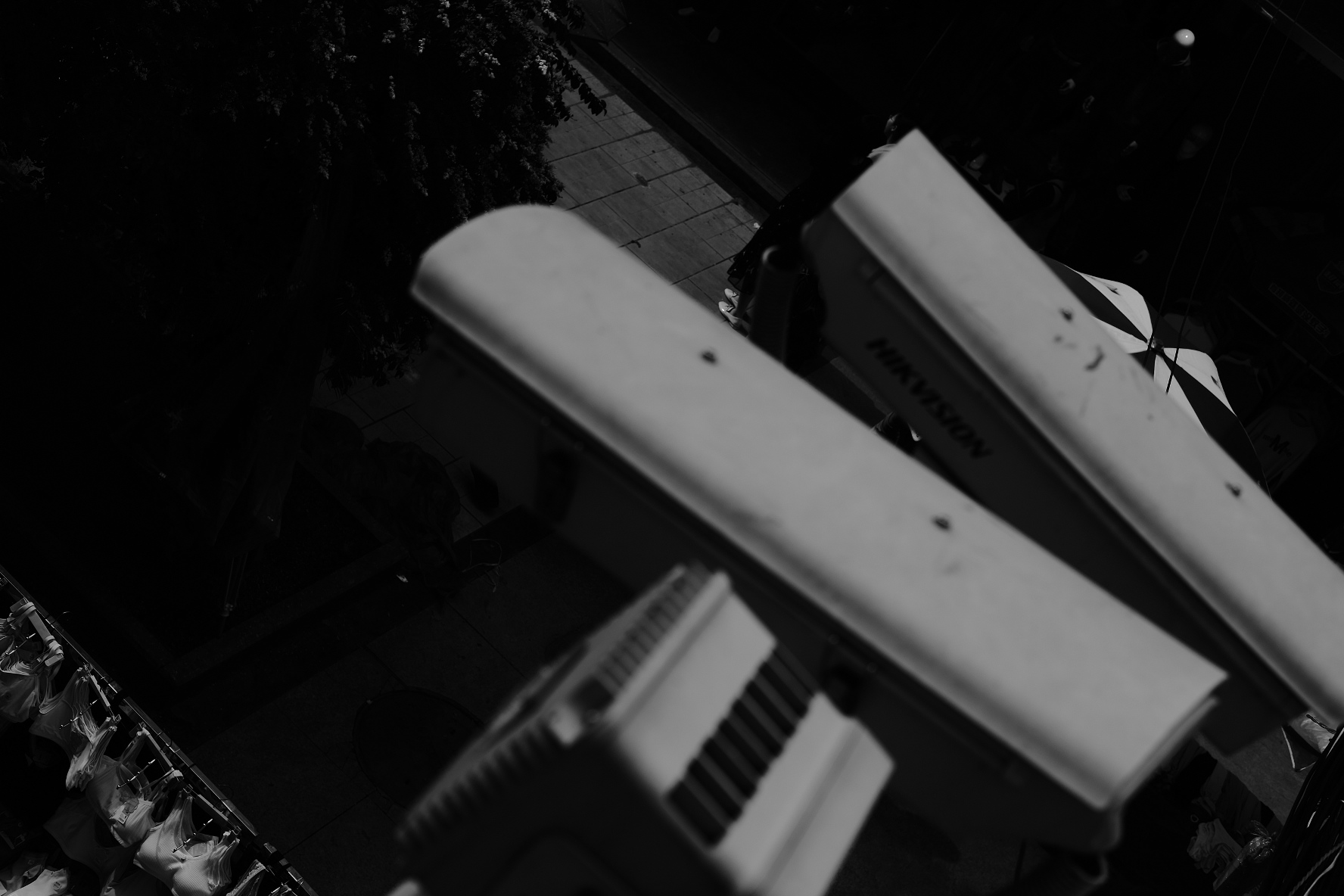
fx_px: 1979
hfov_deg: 37.5
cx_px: 672
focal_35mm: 53
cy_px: 448
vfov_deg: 25.5
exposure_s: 1/400
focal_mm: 35
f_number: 5.6
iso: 100
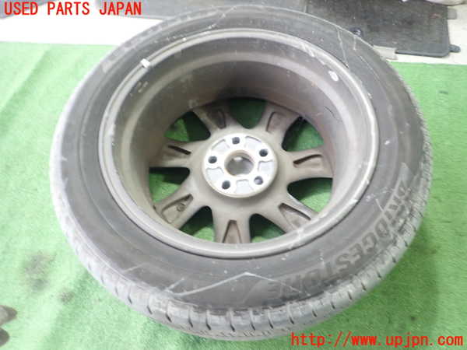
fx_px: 337
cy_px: 175
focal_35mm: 25
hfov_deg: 69.4
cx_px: 234
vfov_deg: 54.9
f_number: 2
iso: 250
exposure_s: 1/30
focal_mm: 4.5
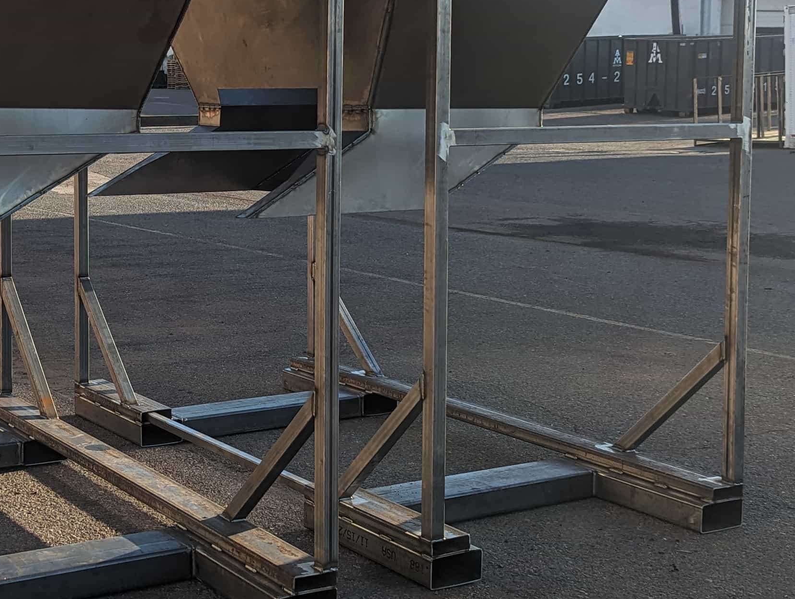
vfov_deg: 24.8
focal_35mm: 59
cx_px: 158
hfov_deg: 31.8
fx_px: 1357
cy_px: 220
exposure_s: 1/1287
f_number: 1.85
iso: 31
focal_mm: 6.81
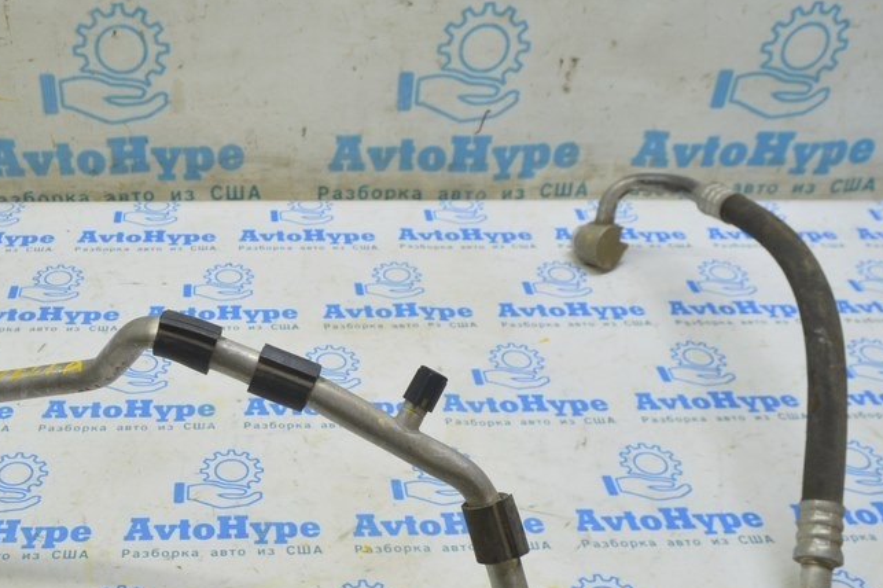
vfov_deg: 31.1
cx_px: 265
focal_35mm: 43
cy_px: 328
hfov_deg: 44.5
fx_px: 1054
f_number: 5.6
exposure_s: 1/20
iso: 400
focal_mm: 18
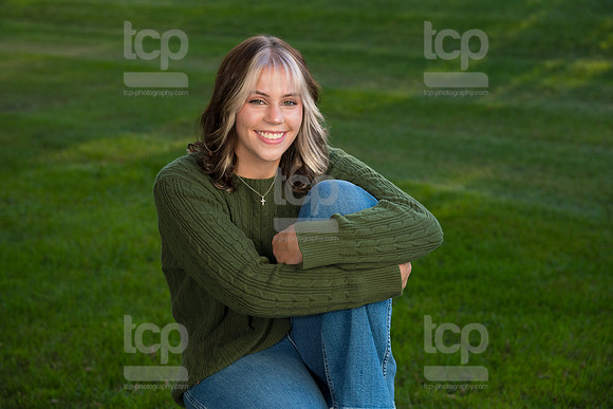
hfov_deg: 23.1
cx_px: 300
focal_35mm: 88
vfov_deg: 15.5
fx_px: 1500
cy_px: 178
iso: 160
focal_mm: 78
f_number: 4.5
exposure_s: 1/250
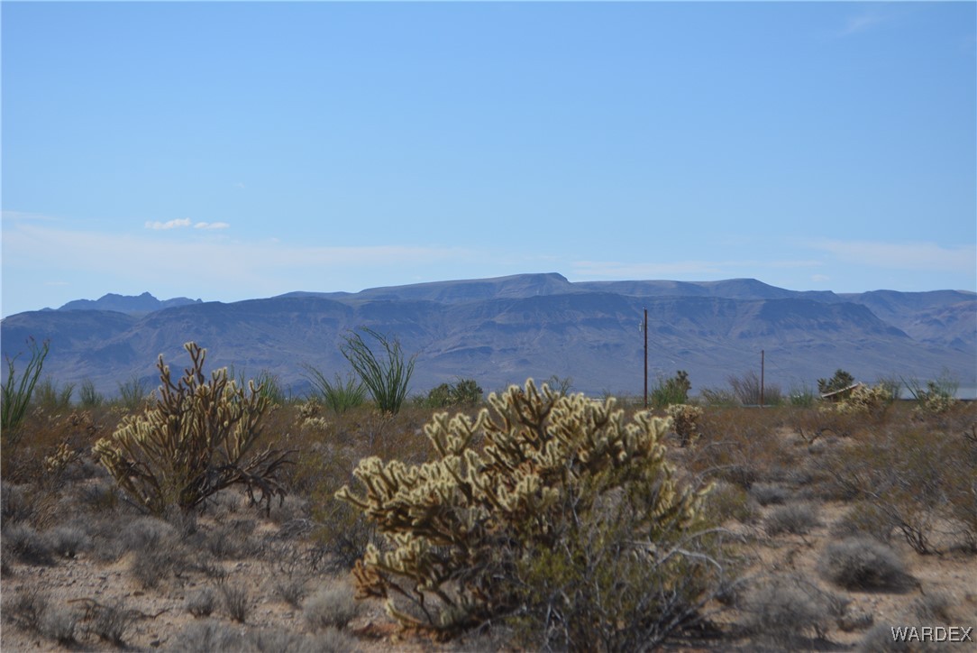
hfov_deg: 24.6
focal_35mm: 82
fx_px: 2240
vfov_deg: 16.6
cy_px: 326
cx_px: 488
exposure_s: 1/2000
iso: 400
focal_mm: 55
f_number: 7.1
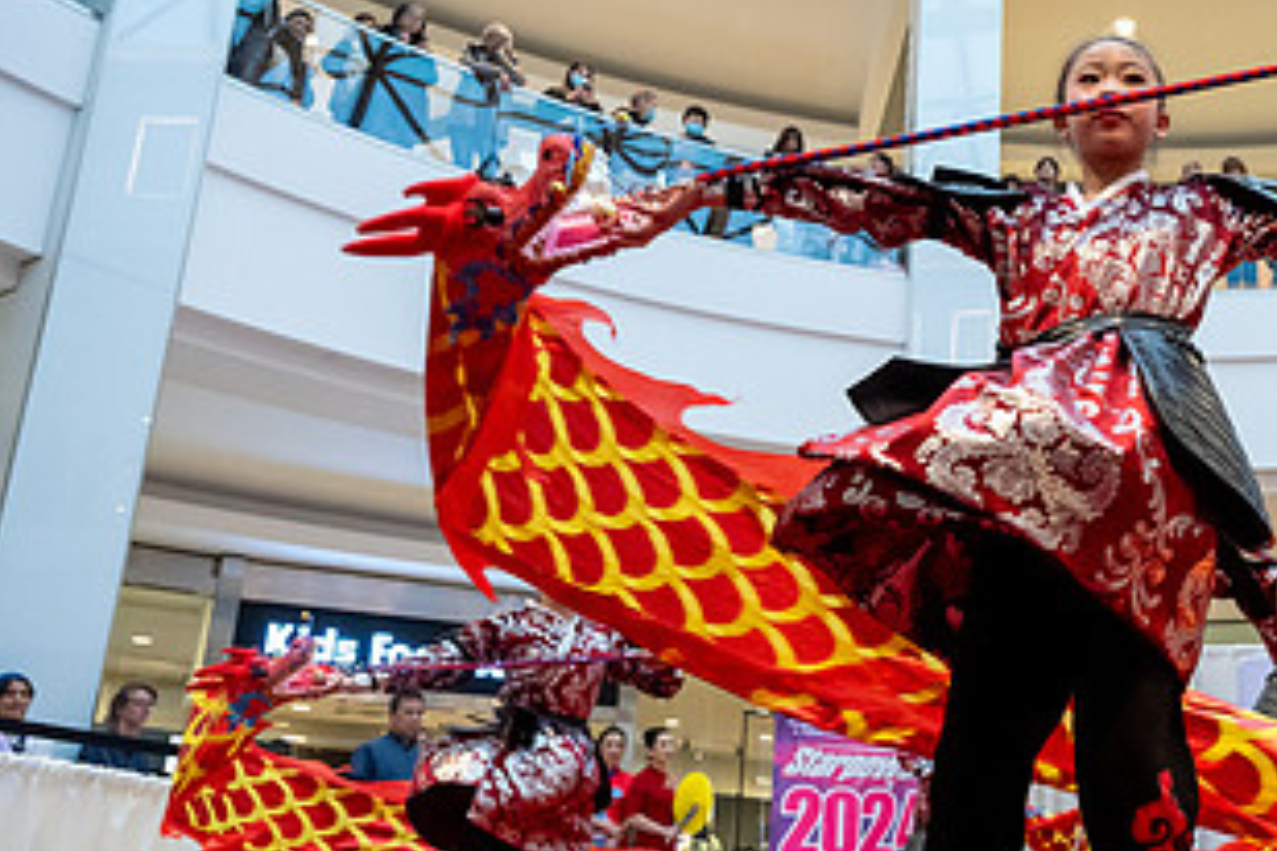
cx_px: 1099
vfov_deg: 29.9
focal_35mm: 45
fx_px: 1596
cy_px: 419
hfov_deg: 40.9
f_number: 4
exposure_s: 1/500
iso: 4000
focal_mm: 24
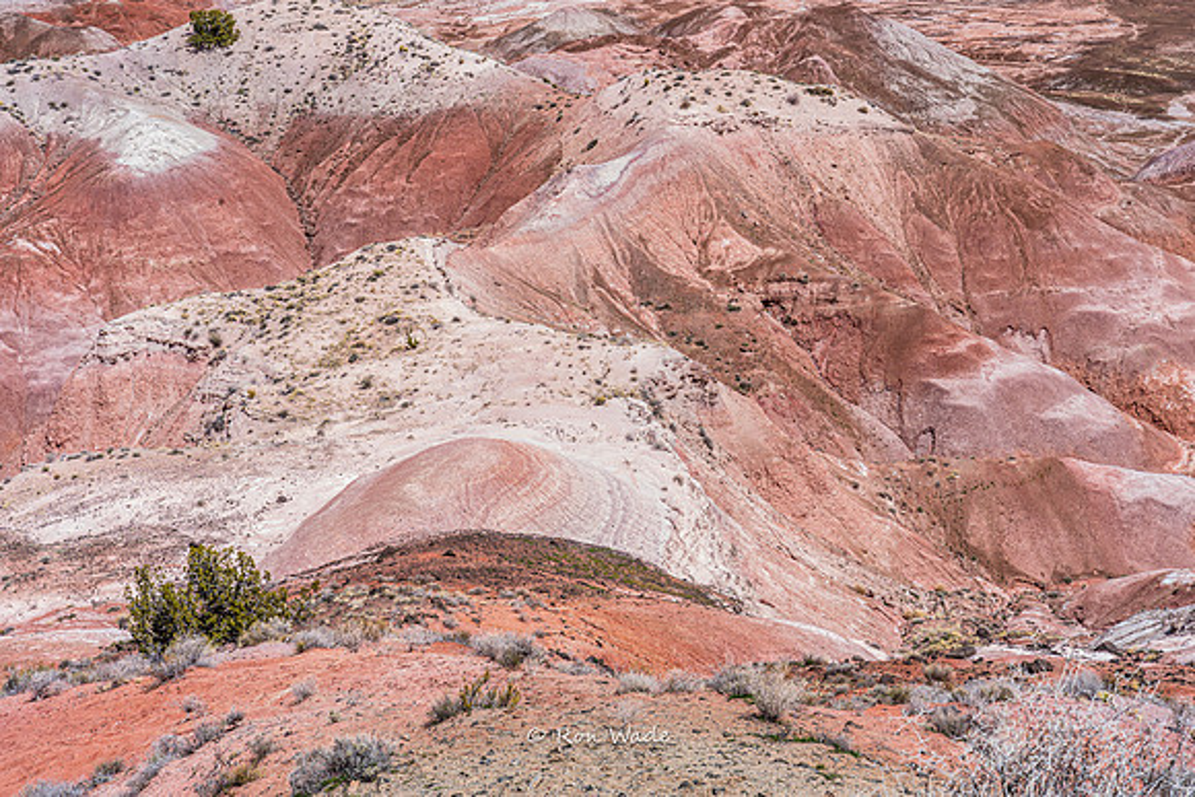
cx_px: 598
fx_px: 2324
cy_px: 398
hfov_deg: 28.8
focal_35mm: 70
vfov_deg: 19.5
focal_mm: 70
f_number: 16
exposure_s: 1/200
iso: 640
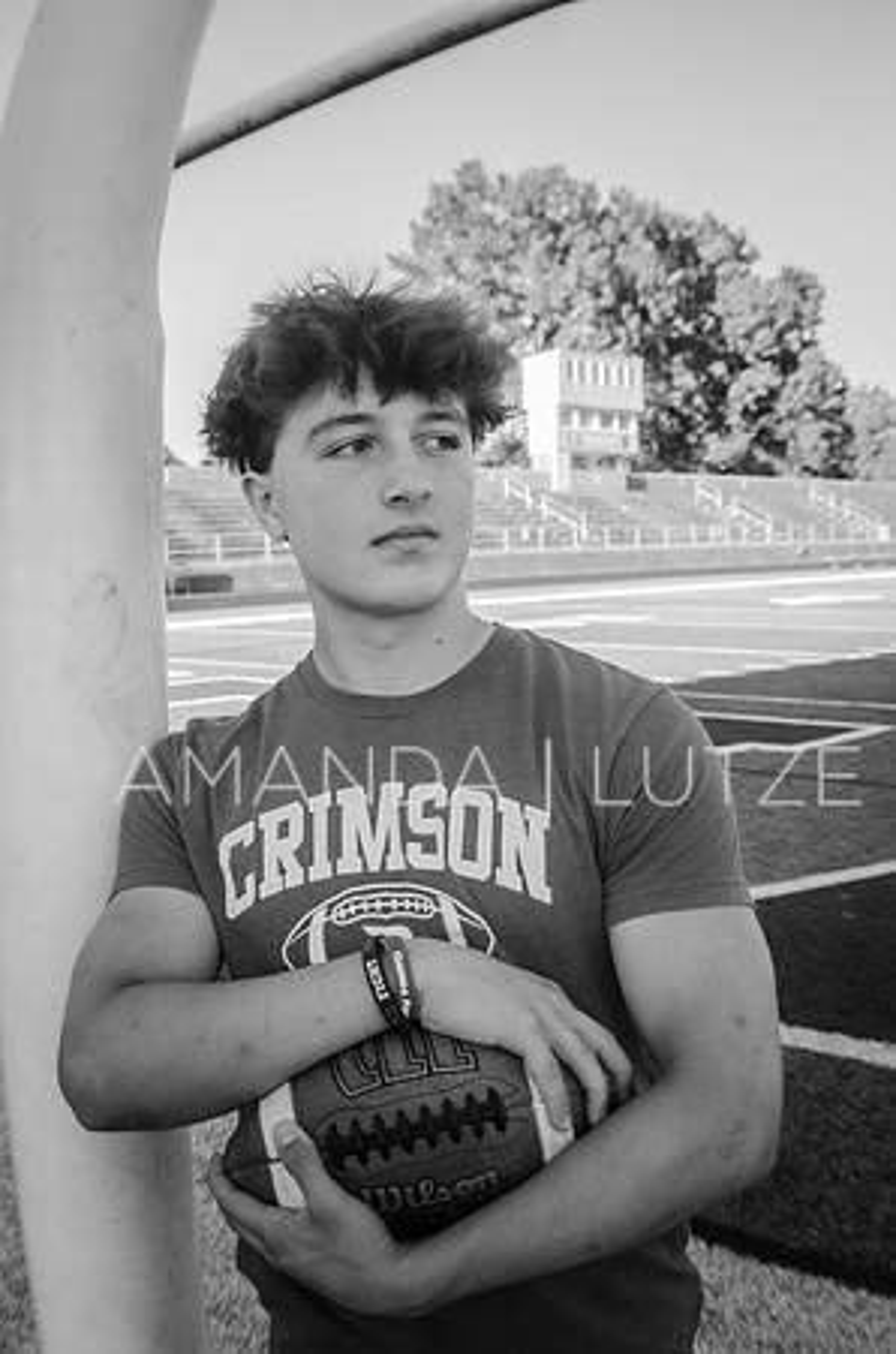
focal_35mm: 52
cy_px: 677
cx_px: 448
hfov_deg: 25.6
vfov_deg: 37.9
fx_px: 1969
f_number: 6.3
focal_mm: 35
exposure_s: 1/160
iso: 200
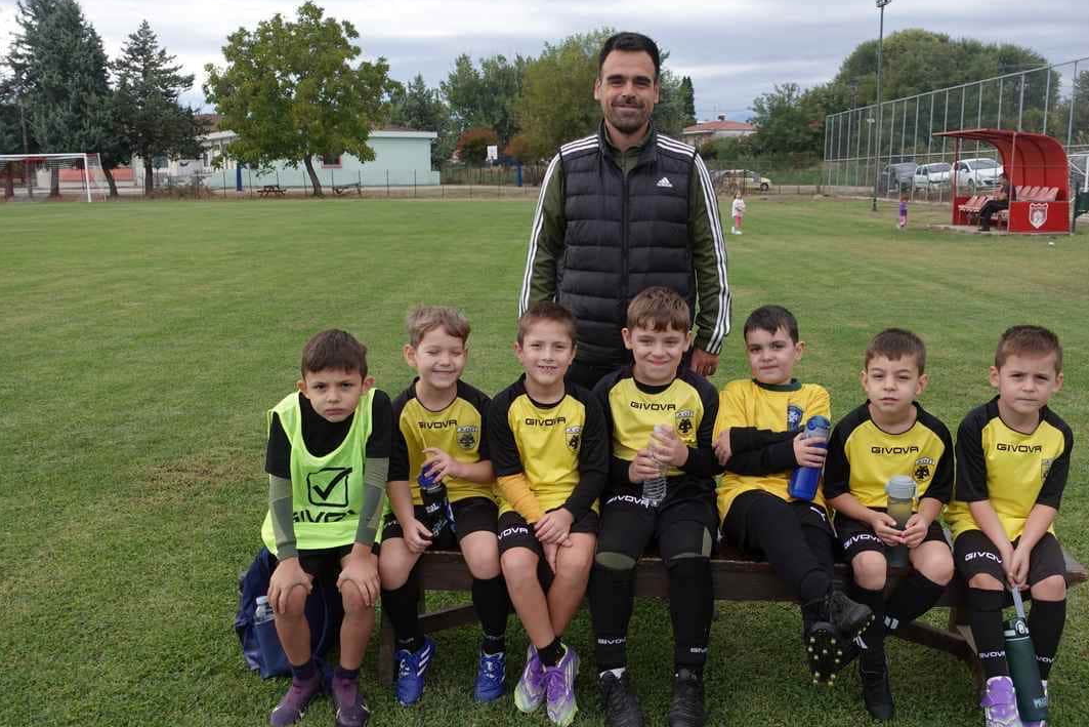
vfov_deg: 37.8
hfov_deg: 54.3
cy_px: 399
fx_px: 1059
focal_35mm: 35
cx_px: 596
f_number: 2.8
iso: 125
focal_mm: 12.04
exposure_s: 1/640
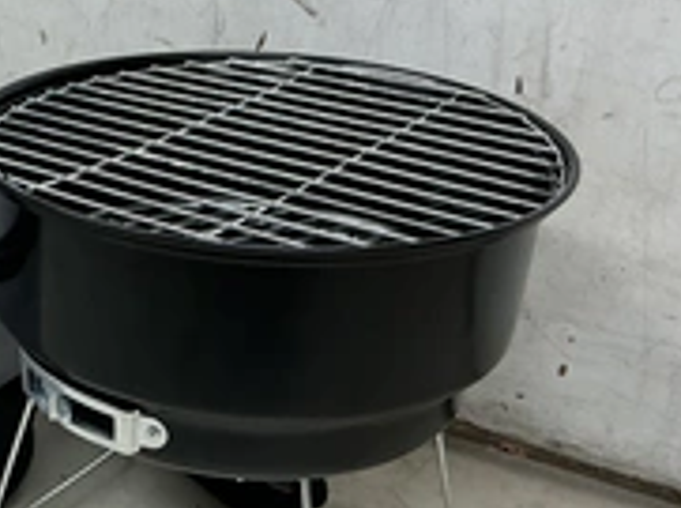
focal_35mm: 62
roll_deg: -3.3
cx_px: 64
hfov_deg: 29.9
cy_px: 391
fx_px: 1217
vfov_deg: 23.3
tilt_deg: -27.7
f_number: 1.8
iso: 50
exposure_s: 1/120
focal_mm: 3
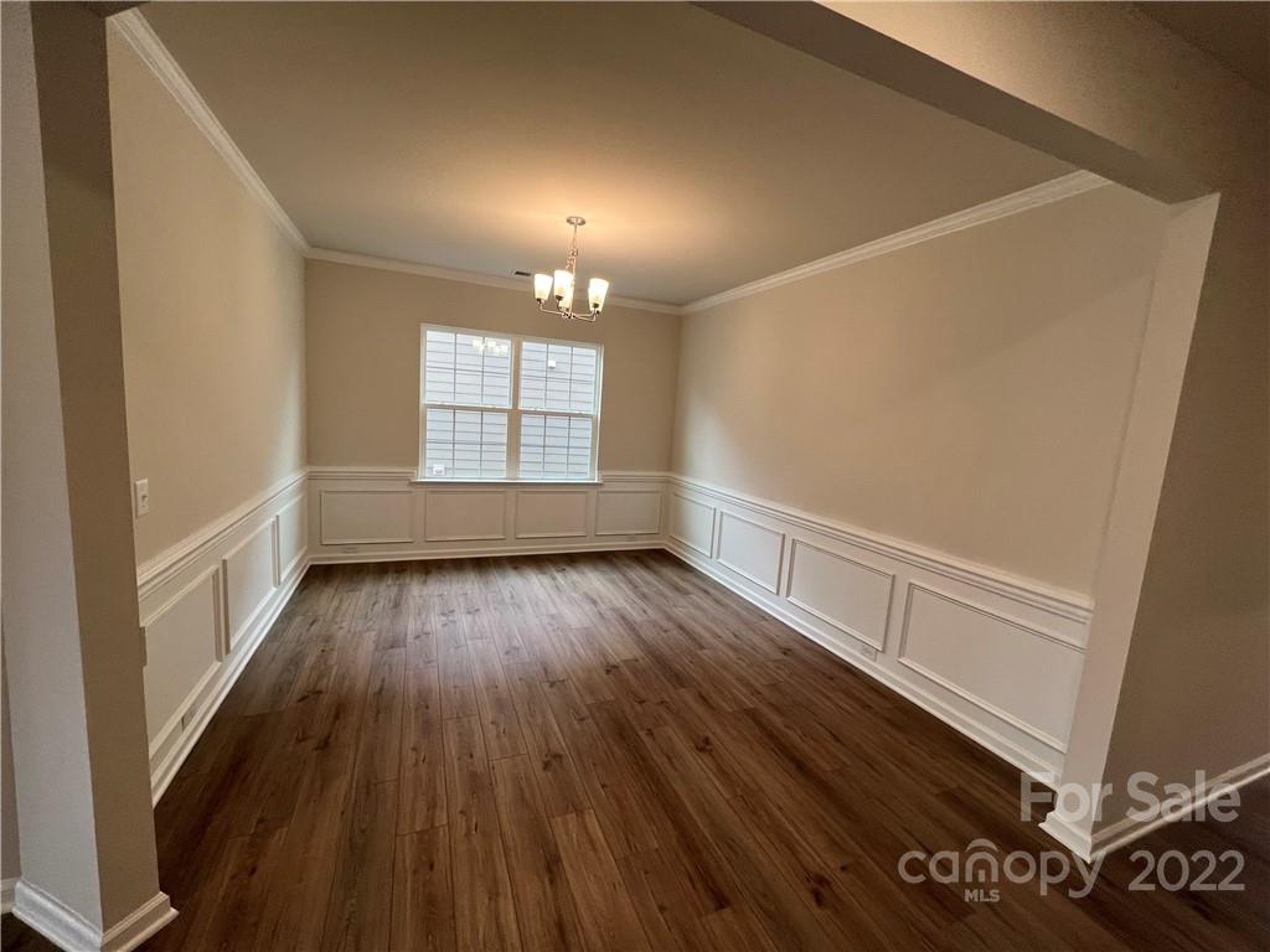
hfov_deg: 106.2
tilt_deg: -6.4
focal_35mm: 13
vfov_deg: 89.9
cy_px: 476
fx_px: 477
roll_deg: -4.2
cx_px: 635
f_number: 1.8
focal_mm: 1.57
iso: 100
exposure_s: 1/120
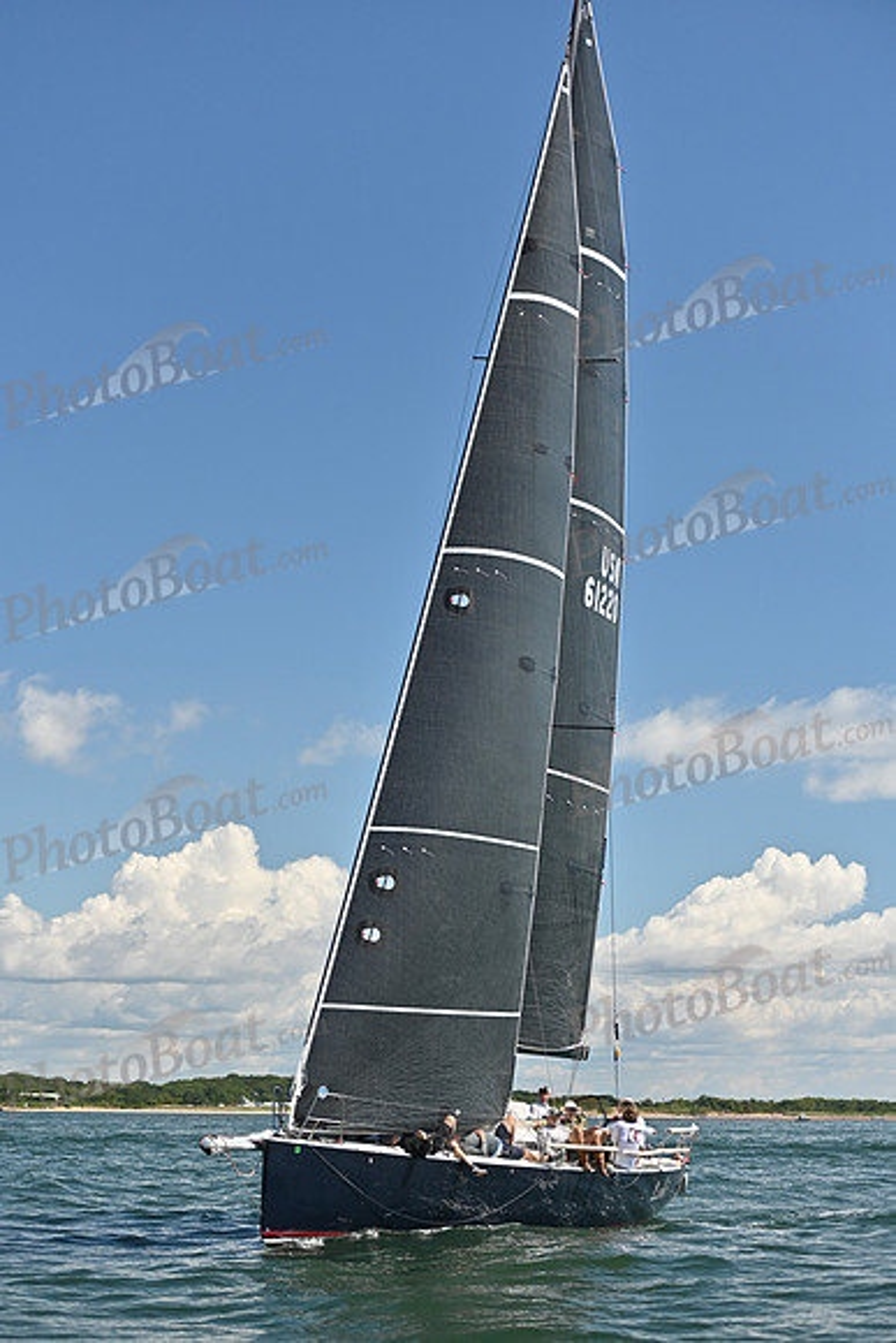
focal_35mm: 70
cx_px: 448
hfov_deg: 19.5
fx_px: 2612
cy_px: 672
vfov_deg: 28.8
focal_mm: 70
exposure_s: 1/2500
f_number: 2.8
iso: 250
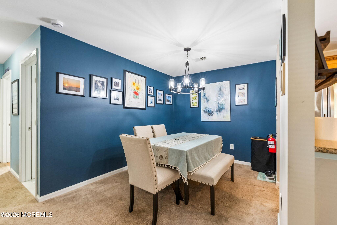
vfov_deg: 77.3
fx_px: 140
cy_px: 112
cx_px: 168
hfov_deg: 100.4
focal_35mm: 15
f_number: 7.1
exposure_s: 1/20
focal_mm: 15
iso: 1000
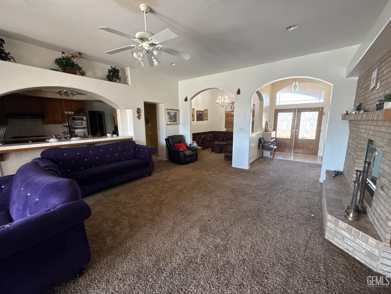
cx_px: 196
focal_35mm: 14
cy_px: 147
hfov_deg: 102.1
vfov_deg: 85.7
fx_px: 158
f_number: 2.2
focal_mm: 2.22
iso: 320
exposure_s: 1/120
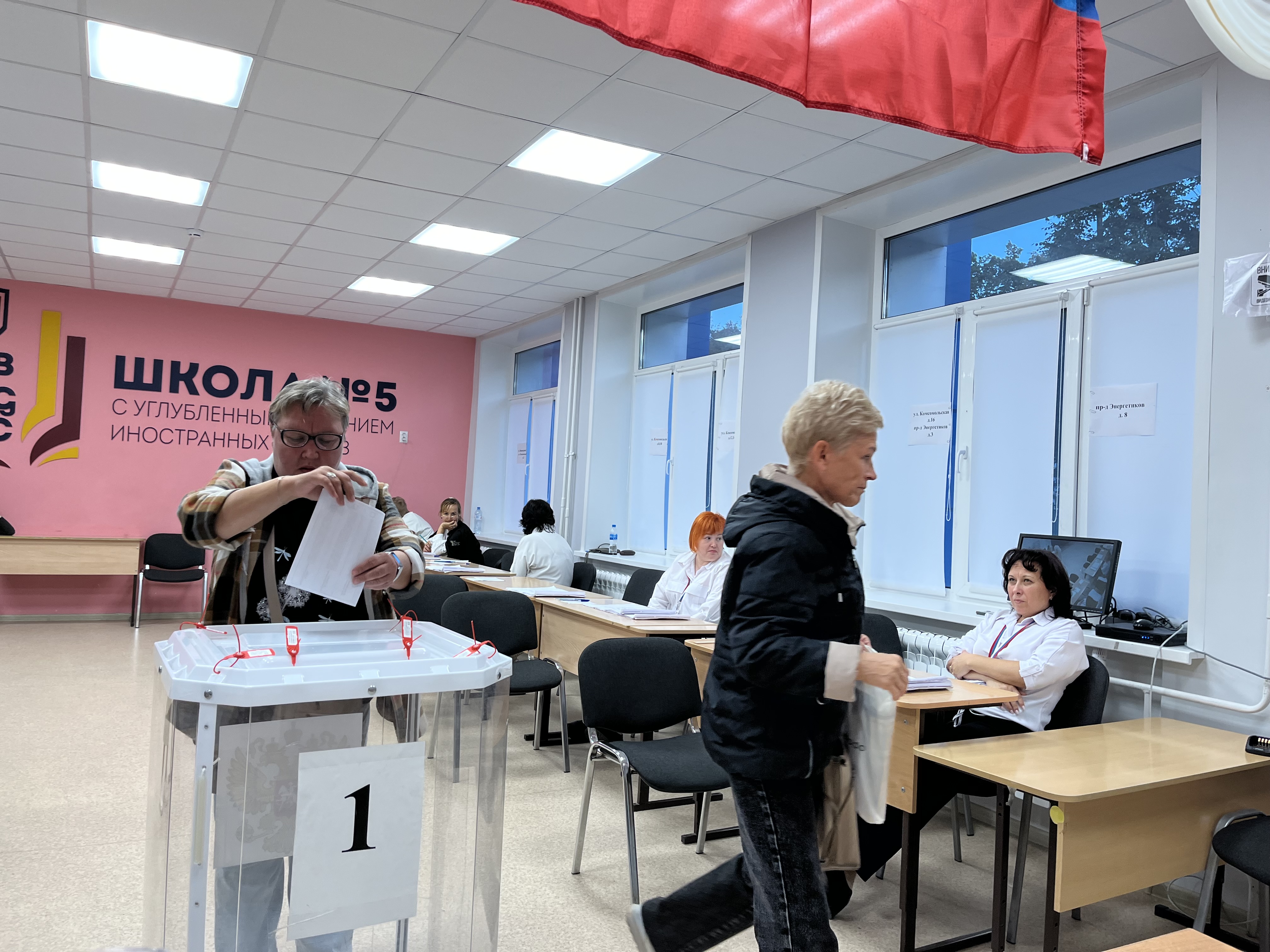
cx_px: 635
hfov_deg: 67.3
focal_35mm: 26
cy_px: 476
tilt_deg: +1.6
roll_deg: -2.0
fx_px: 954
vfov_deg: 53.1
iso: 64
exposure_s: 1/100
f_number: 1.6
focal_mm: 5.1
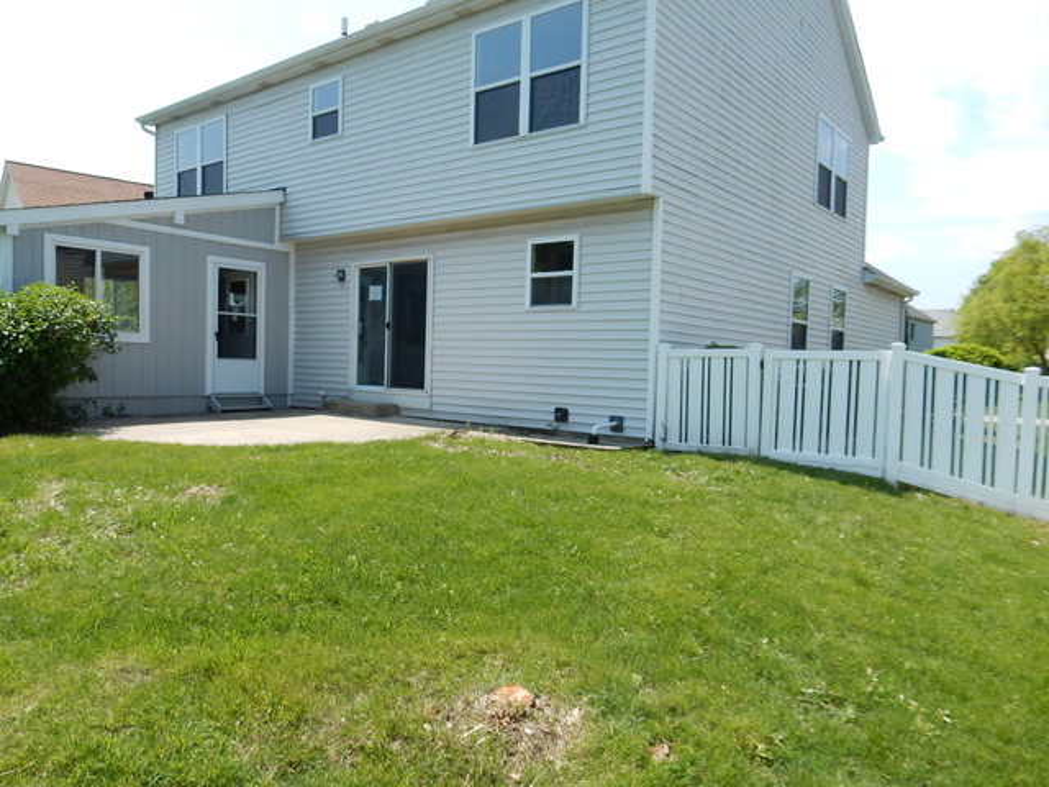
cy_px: 394
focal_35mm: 25
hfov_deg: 69.4
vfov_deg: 54.9
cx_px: 524
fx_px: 758
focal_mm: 4.5
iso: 125
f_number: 3.7
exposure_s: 1/800
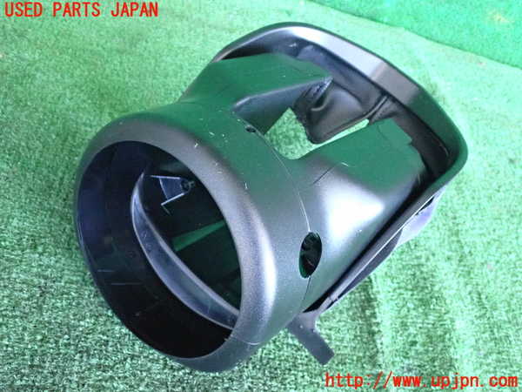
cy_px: 196
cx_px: 261
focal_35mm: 38
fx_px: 573
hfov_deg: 49.0
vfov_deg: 37.7
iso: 3200
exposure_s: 1/125
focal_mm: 6.83
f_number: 2.7
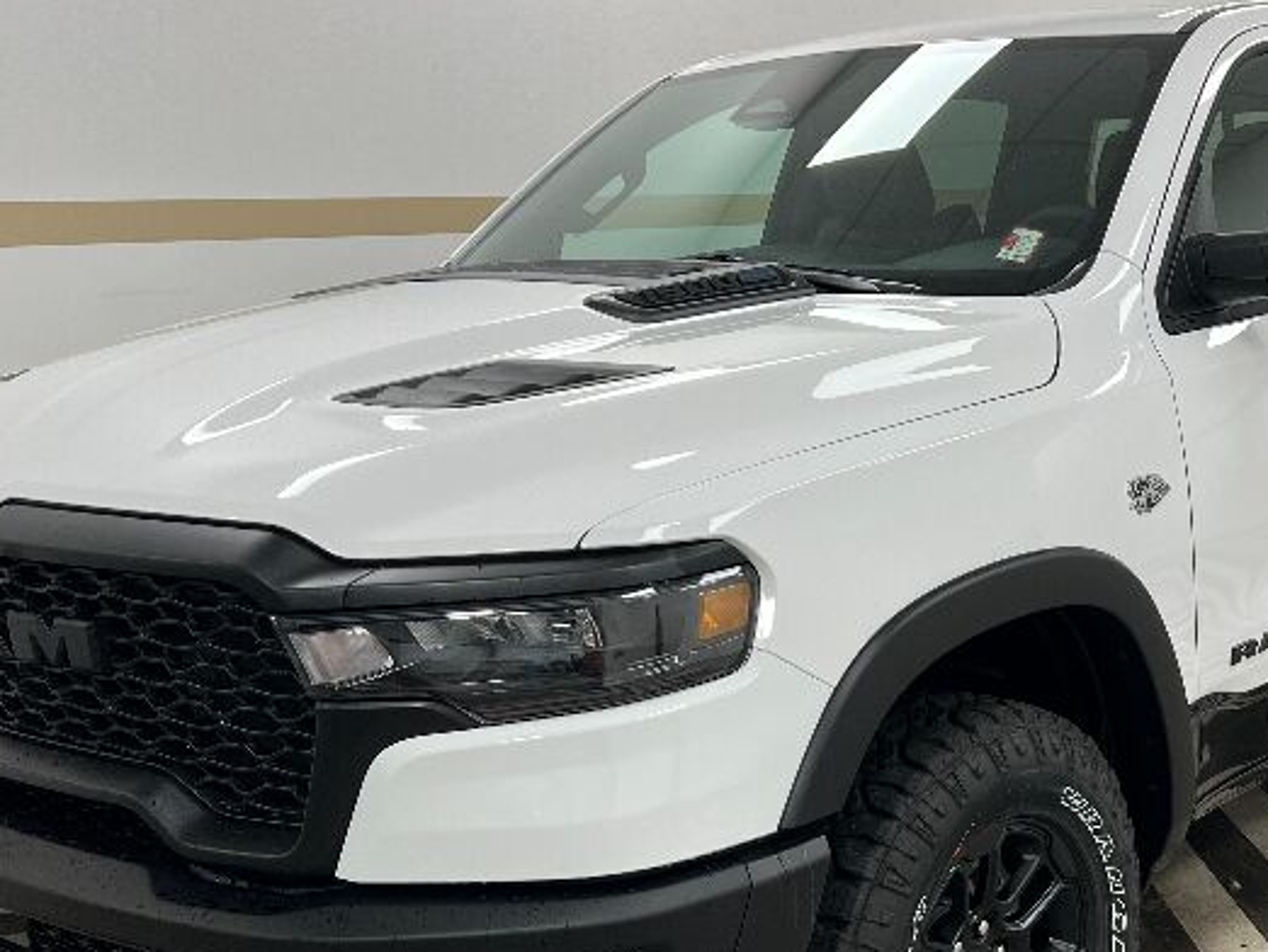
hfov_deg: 36.8
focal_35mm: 51
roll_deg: +2.1
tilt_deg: -14.4
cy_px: 656
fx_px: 1869
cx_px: 913
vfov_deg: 28.3
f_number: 1.5
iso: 64
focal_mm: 5.7
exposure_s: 1/120
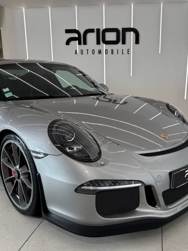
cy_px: 132
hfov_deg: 42.6
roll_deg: -0.4
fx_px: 239
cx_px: 119
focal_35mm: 33
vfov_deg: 55.3
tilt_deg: -13.5
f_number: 1.78
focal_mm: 6.76
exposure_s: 1/121
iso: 64
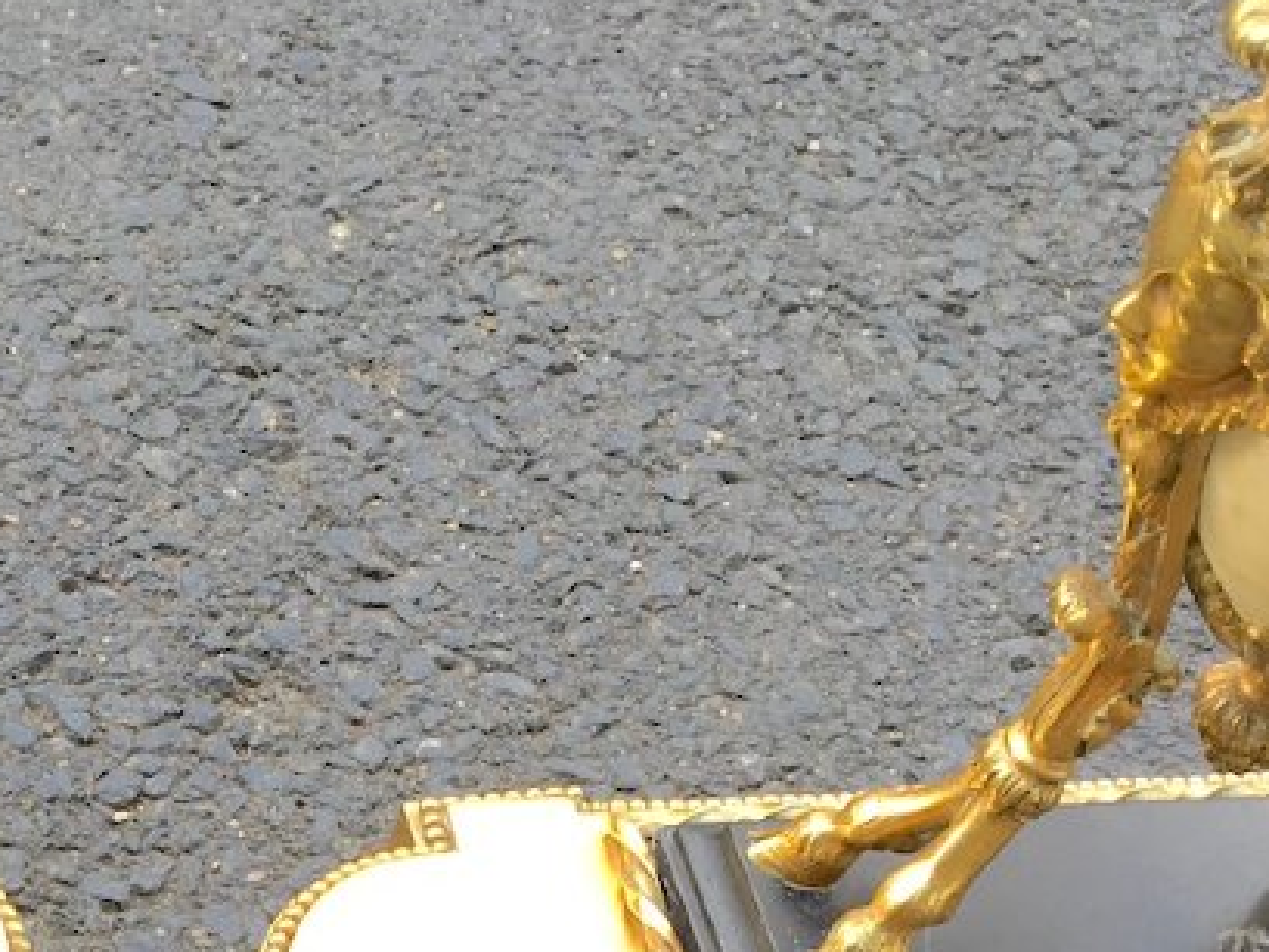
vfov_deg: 16.1
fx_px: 3117
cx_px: 74
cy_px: 1380
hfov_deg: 22.3
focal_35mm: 85
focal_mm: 4.15
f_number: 2.2
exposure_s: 1/100
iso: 25
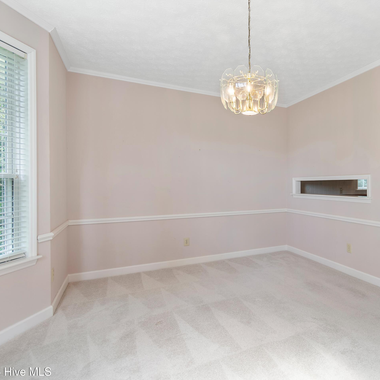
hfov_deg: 71.7
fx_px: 248
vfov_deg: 74.8
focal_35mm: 20
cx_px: 265
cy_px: 191
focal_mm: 10
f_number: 4.5
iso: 100
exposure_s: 1/10
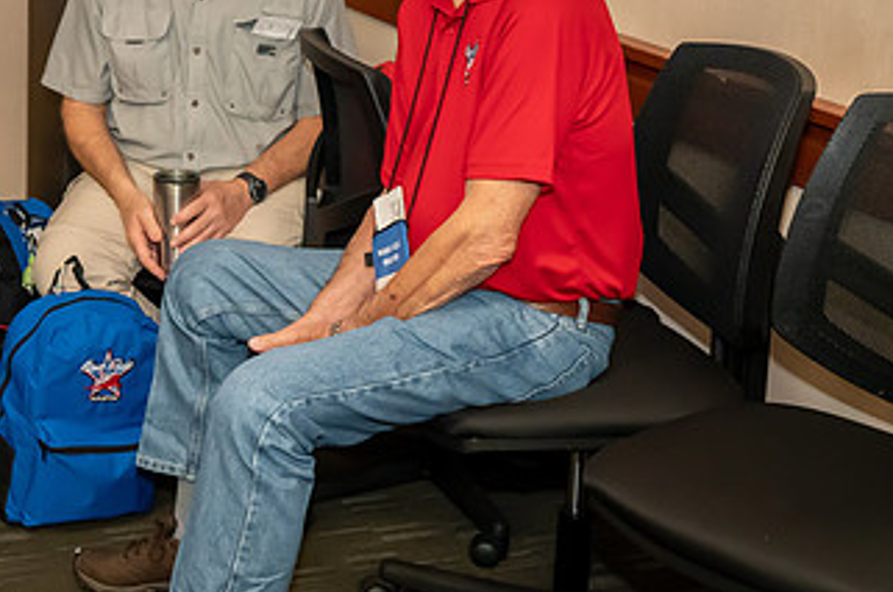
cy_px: 236
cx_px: 103
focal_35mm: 76
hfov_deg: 25.9
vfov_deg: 17.9
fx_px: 1882
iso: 12800
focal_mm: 42
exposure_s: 1/160
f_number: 5.3
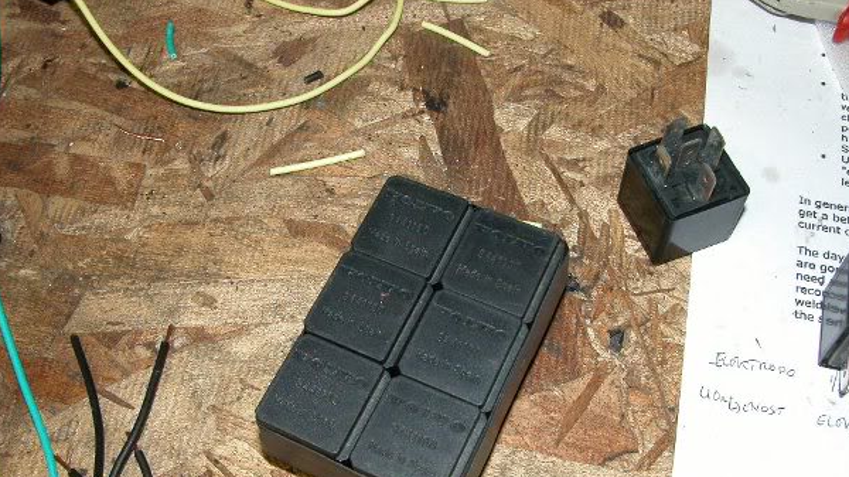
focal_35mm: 43
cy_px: 337
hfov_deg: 47.4
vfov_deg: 27.4
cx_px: 403
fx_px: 968
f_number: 5.1
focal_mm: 9.5
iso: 200
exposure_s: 1/60
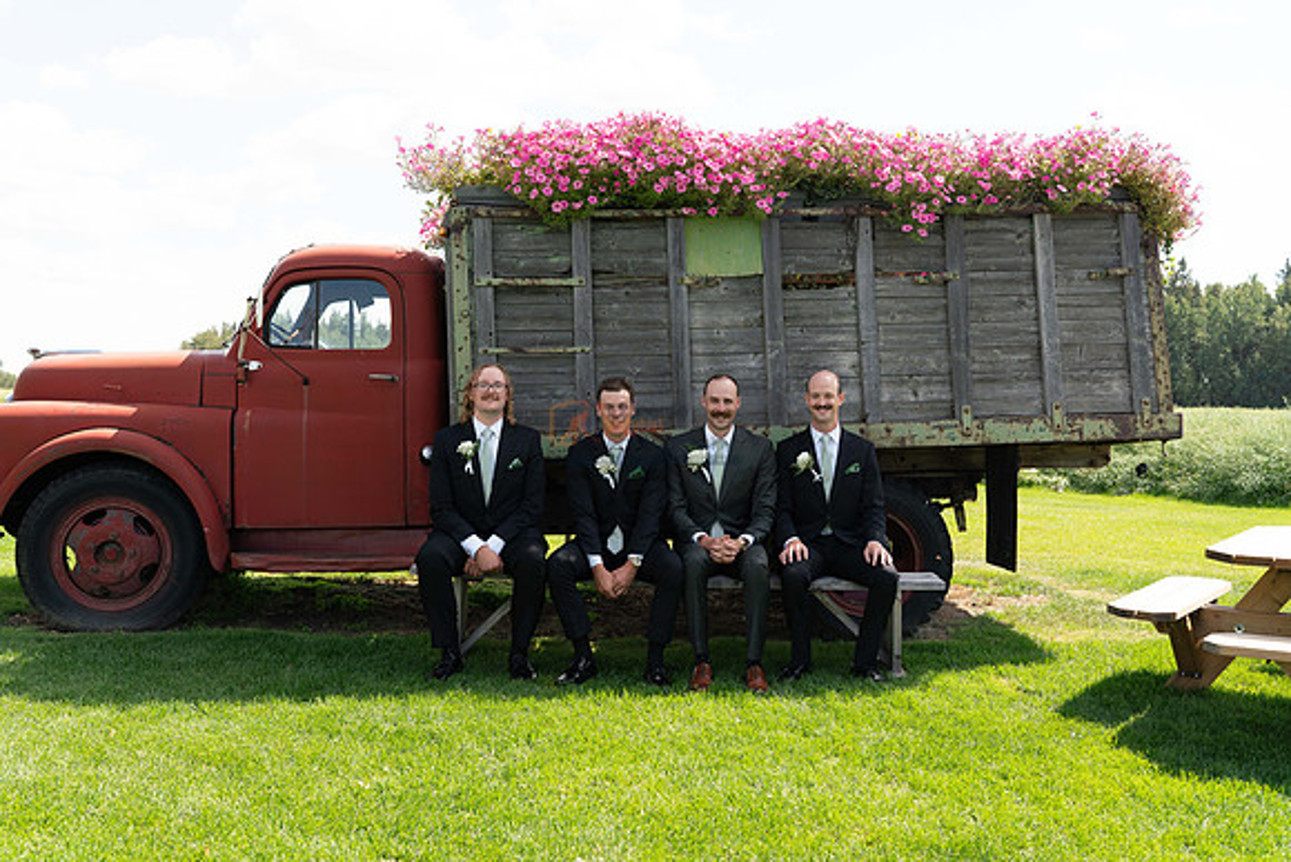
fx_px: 1255
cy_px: 431
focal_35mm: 35
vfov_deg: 37.9
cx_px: 646
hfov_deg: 54.4
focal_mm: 35
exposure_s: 1/1000
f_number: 4
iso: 400
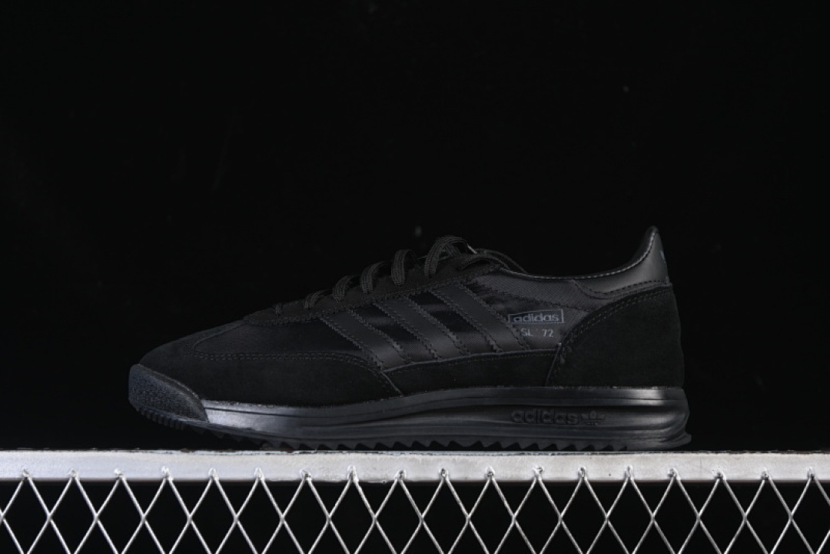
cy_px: 277
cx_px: 415
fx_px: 1729
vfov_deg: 18.2
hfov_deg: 27.0
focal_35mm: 75
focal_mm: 50
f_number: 6.3
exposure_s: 1/60
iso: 160
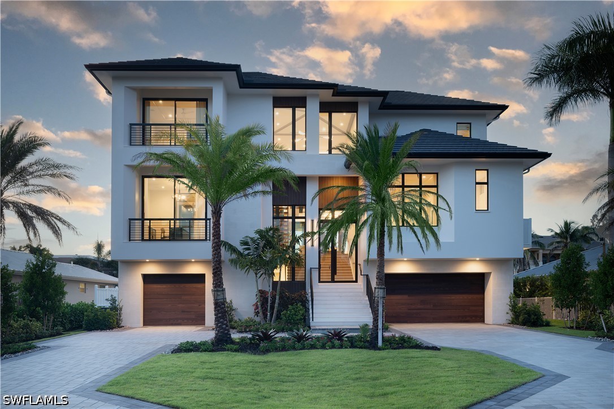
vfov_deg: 49.6
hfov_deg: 69.4
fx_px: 443
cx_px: 307
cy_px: 204
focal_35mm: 26
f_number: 8
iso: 160
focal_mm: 26
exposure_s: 1/2.5
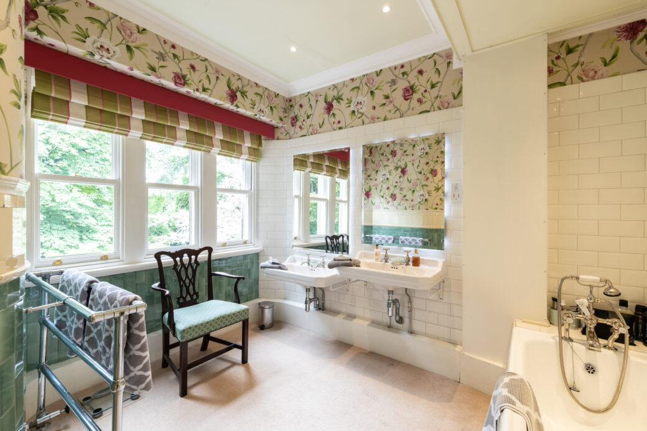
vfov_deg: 77.3
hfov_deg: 100.4
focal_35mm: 15
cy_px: 216
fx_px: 270
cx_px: 324
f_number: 8
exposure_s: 1/5
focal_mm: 15
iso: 200
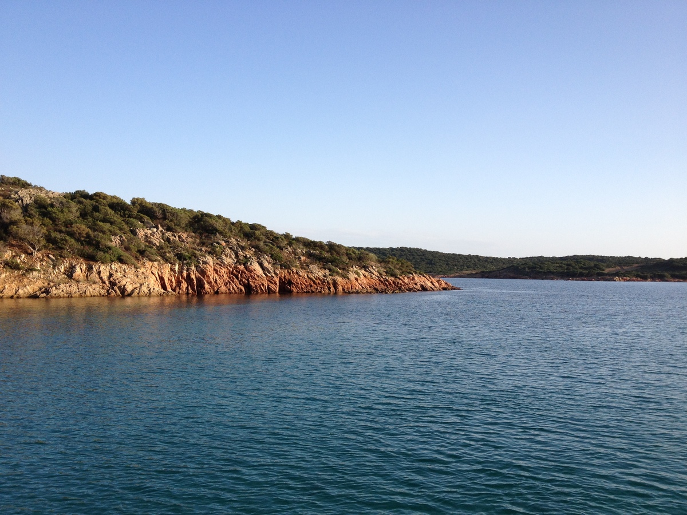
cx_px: 344
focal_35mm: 35
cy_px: 258
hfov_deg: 52.6
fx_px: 695
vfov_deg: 40.7
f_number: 2.4
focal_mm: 4.28
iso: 64
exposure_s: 1/849
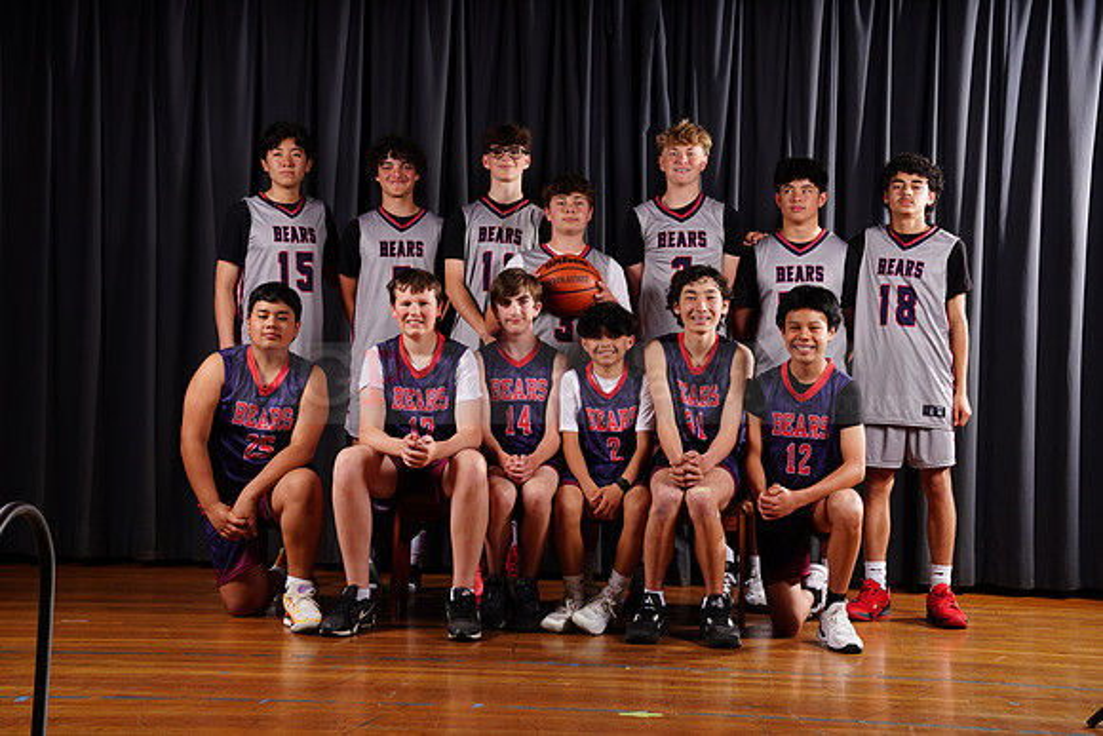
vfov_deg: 24.6
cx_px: 552
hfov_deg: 36.2
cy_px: 368
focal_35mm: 55
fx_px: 1685
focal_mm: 55
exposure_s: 1/250
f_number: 13
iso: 200
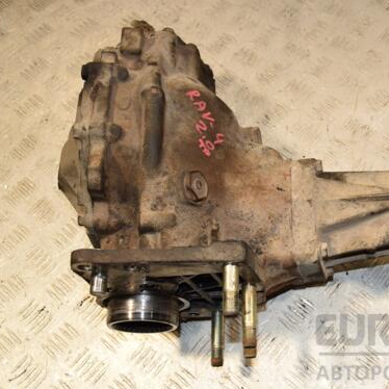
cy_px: 191
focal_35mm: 45
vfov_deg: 37.6
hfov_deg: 36.6
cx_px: 296
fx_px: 572
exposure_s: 1/200
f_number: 7.1
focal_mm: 22
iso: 800
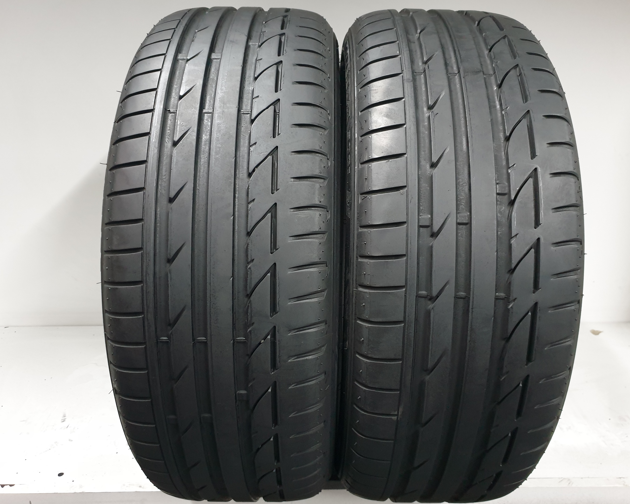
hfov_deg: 62.2
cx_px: 327
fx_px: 522
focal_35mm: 28
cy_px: 253
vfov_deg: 51.5
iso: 320
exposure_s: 1/33
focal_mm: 4.3
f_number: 1.5
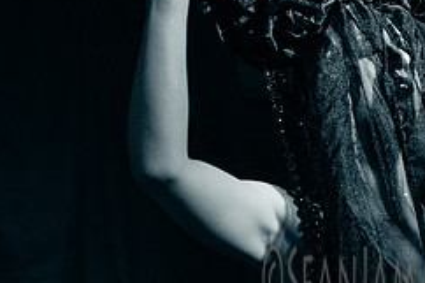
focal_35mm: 139
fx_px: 1640
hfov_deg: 14.5
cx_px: 416
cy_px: 117
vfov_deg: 9.9
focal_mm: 58
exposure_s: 1/200
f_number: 2.8
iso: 5000
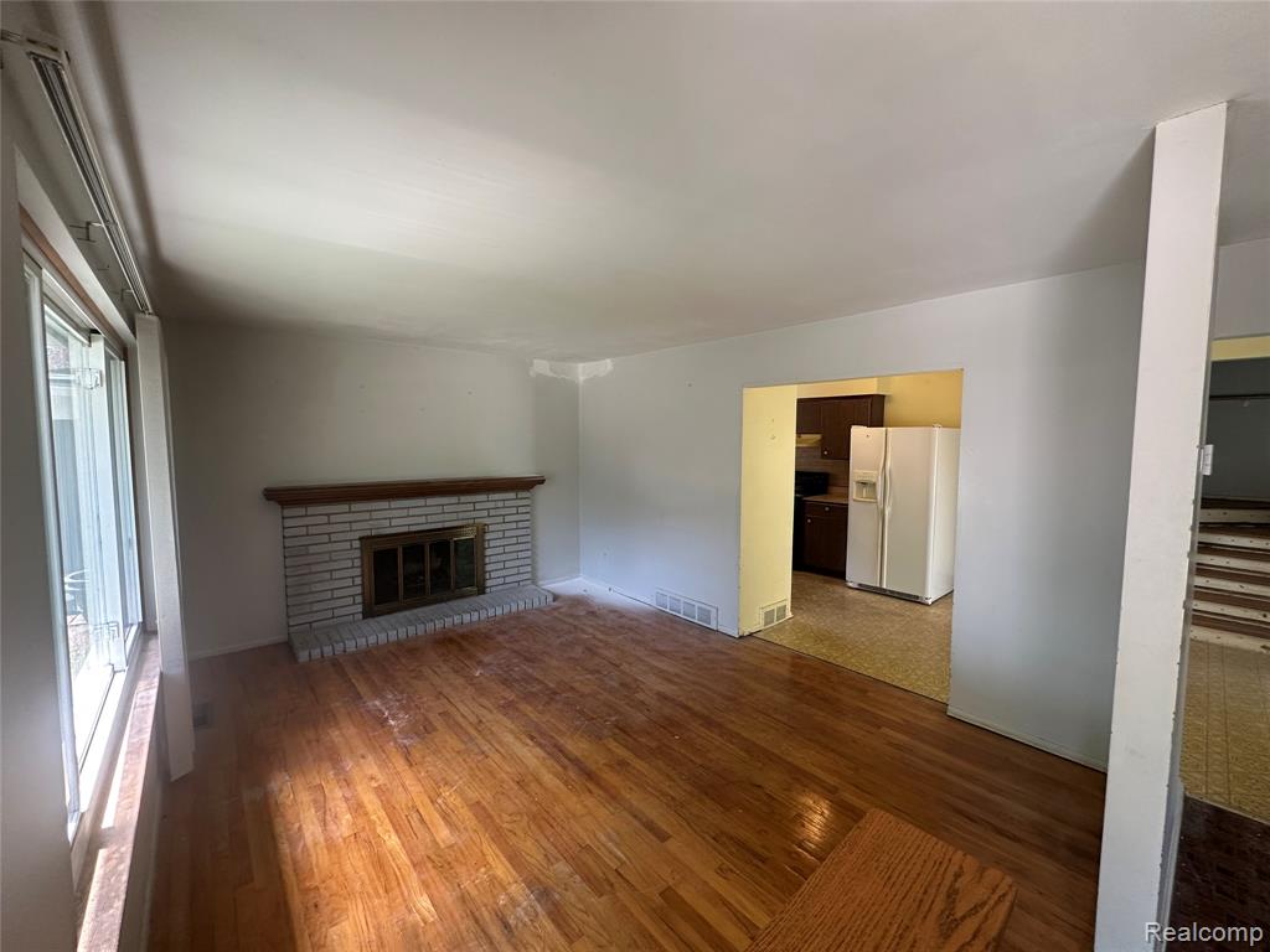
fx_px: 514
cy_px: 476
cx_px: 635
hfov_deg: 102.1
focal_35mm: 14
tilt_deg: -3.6
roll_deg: -2.2
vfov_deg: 85.7
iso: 125
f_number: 2.2
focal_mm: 2.22
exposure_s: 1/99
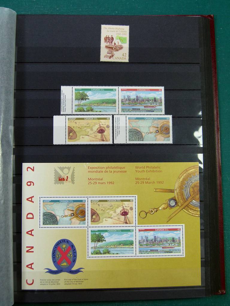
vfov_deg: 52.6
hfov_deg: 40.7
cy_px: 153
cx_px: 115
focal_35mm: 35
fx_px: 310
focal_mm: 6.3
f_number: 3.1
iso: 100
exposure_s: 1/100
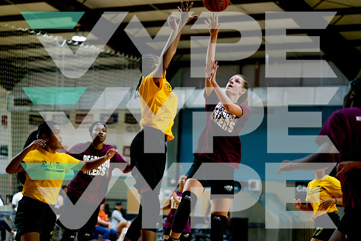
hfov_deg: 20.8
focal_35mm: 98
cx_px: 180
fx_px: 983
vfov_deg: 14.0
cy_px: 120
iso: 4000
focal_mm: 98
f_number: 2.8
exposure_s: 1/1000
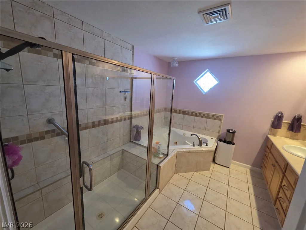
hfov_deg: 106.2
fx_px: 115
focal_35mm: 13
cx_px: 153
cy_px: 115
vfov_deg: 89.9
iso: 200
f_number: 1.9
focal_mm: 2.2
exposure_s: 1/60
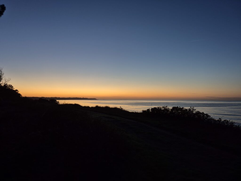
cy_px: 90
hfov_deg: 73.9
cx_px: 120
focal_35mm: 23
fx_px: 160
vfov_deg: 58.9
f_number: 1.8
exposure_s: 1/100
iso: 320
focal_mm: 5.4
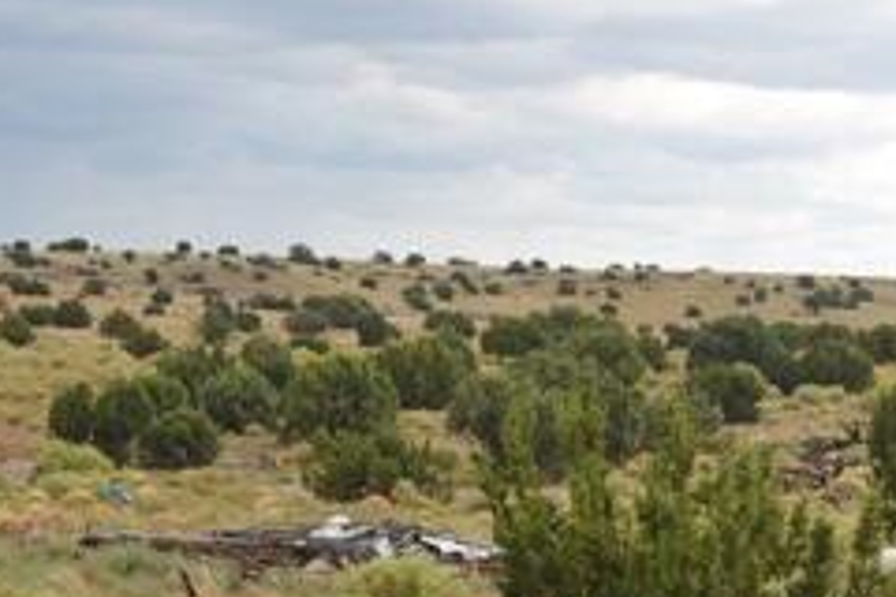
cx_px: 1038
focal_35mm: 150
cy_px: 440
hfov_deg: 13.4
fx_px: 3733
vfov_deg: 9.1
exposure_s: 1/200
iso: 100
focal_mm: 40
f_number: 7.1
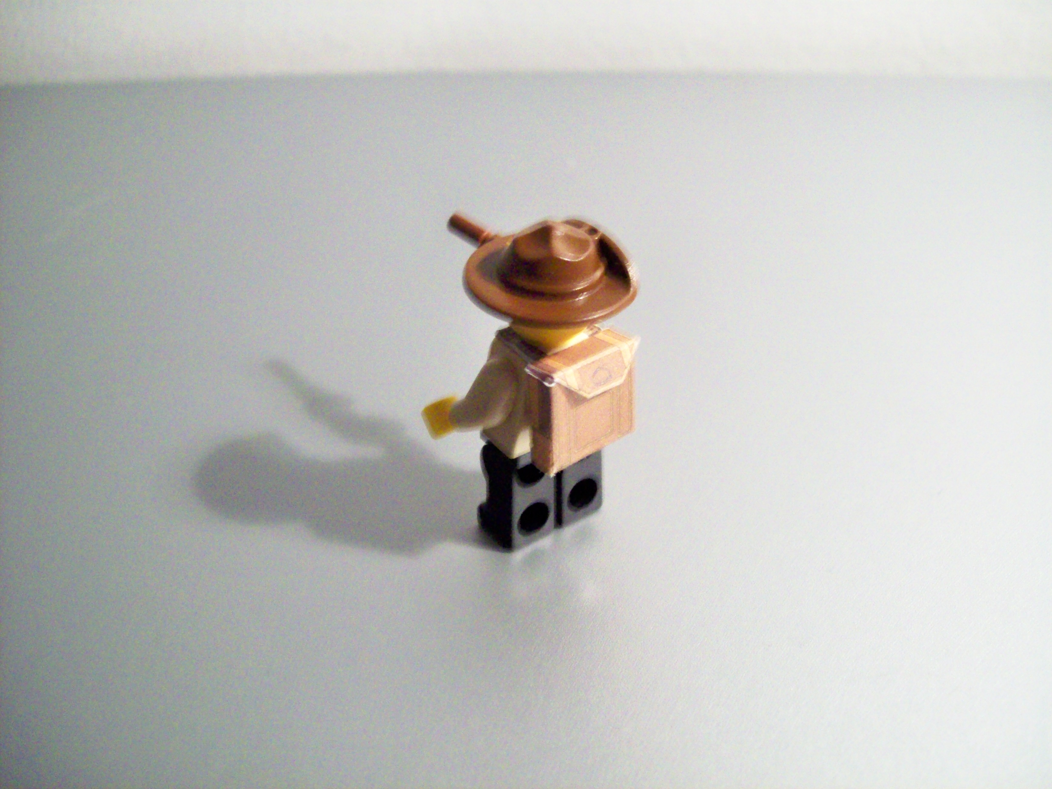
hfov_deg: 51.4
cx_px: 526
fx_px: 1094
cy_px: 394
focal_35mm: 36
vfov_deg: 39.7
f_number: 2.7
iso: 200
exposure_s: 1/8
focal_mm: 6
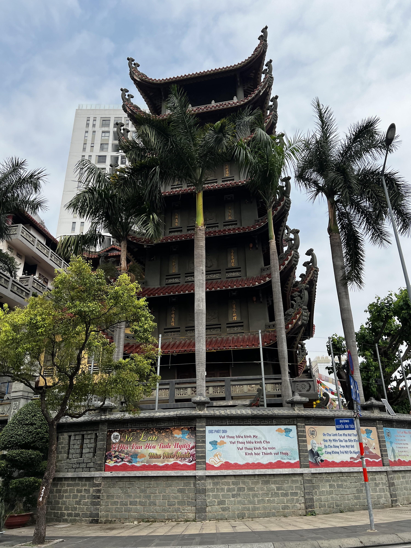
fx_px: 412
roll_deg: -0.6
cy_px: 274
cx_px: 206
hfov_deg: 53.1
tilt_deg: +27.1
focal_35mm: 26
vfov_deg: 67.3
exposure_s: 1/2841
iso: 50
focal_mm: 5.7
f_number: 1.5
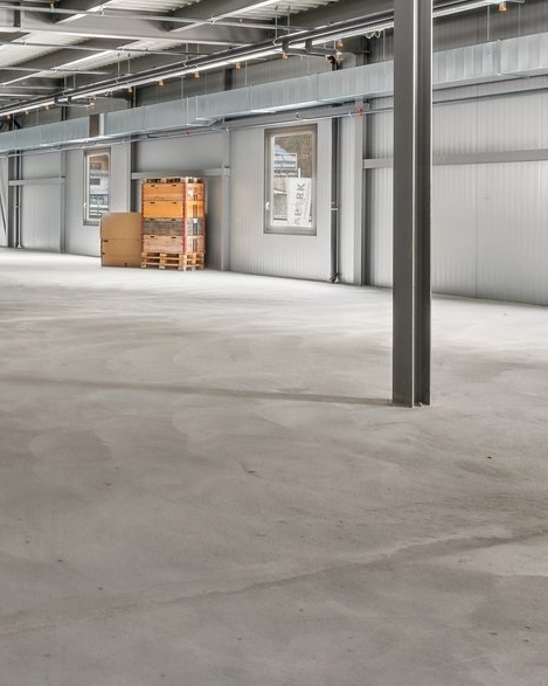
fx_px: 872
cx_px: -35
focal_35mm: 43
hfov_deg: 31.5
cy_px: 235
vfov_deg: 42.4
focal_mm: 14
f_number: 11
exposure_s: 4
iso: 200
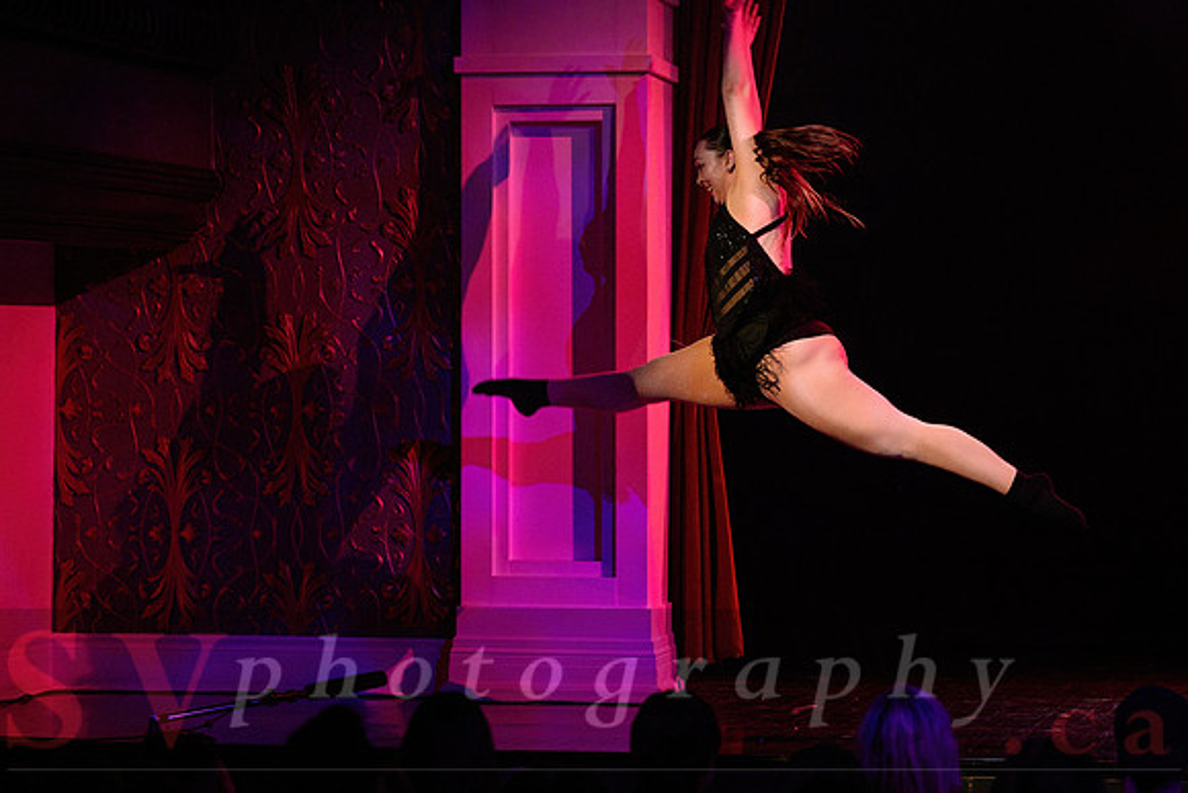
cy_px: 525
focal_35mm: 146
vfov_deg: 9.4
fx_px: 4806
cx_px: 594
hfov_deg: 14.1
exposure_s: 1/250
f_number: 2.8
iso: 1600
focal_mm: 110
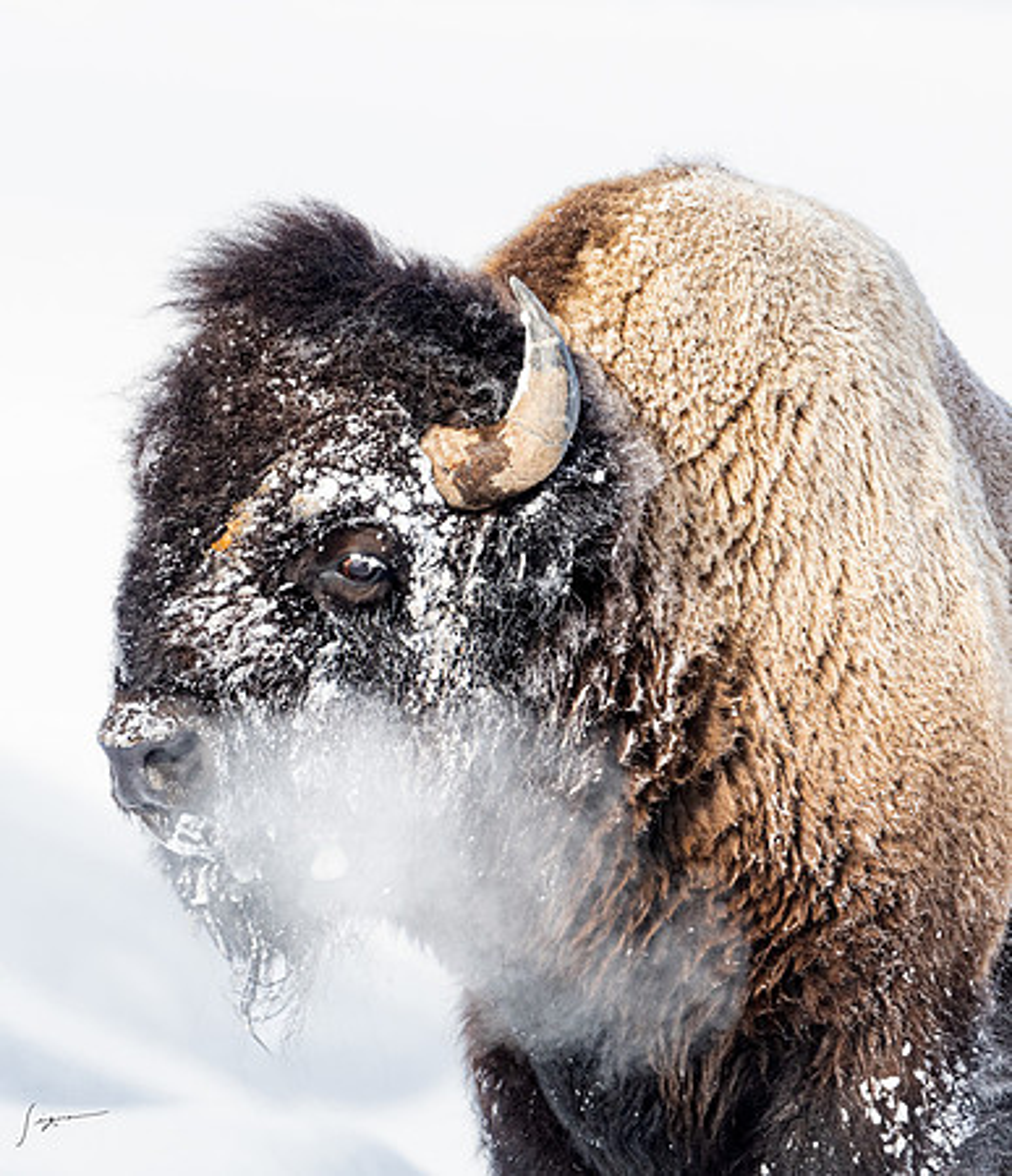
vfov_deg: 1.7
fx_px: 38899
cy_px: 446
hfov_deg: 1.5
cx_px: 420
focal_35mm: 1084
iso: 220
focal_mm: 500
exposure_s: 1/640
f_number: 8
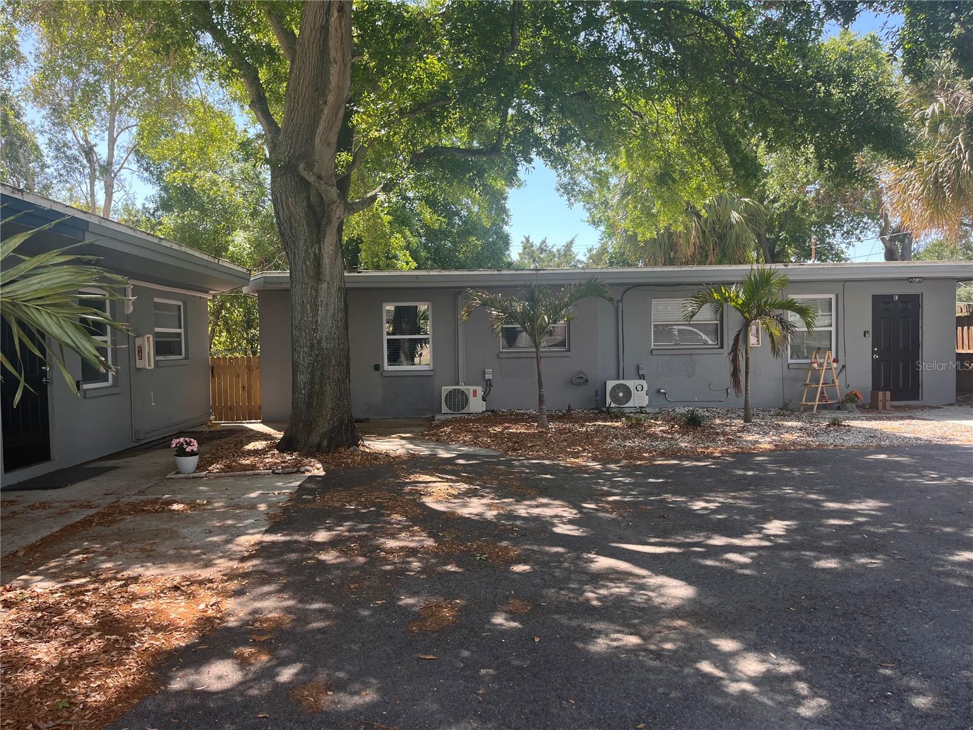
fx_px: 731
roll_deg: +0.6
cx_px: 486
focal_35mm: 26
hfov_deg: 67.3
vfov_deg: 53.1
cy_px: 365
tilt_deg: -1.8
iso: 50
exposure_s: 1/477
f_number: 1.6
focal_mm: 5.1
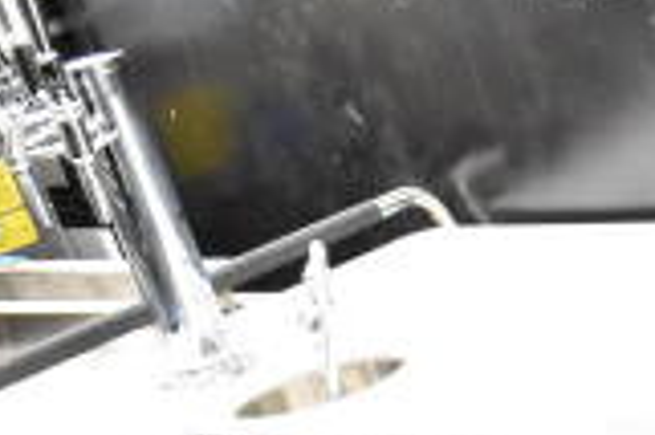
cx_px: 968
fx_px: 2072
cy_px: 742
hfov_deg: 16.4
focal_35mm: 114
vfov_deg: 11.3
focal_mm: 20
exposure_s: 1/30
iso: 5000
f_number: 3.5
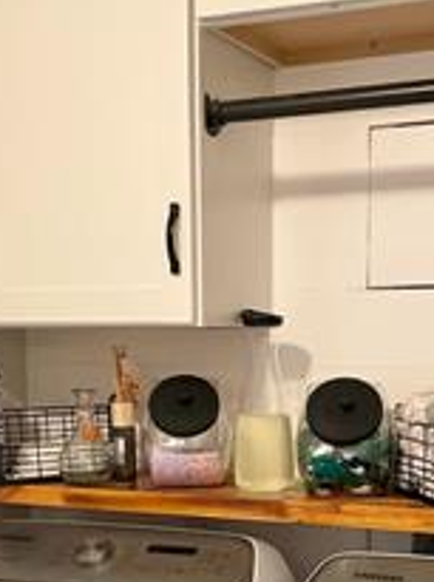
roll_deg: +0.4
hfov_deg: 23.9
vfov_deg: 30.3
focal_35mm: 61
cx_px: 264
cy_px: 531
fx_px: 1023
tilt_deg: -10.4
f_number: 1.6
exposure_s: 1/60
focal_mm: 4.2
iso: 500
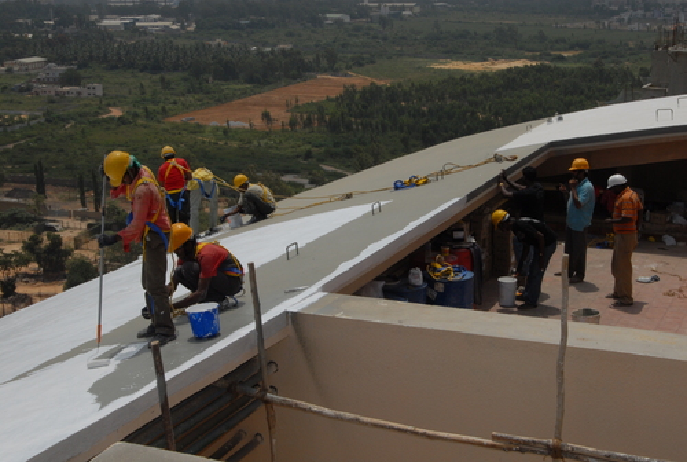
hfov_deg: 35.0
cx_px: 344
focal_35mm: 57
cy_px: 231
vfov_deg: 23.9
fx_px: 1090
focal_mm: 38
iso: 250
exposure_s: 1/250
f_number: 20
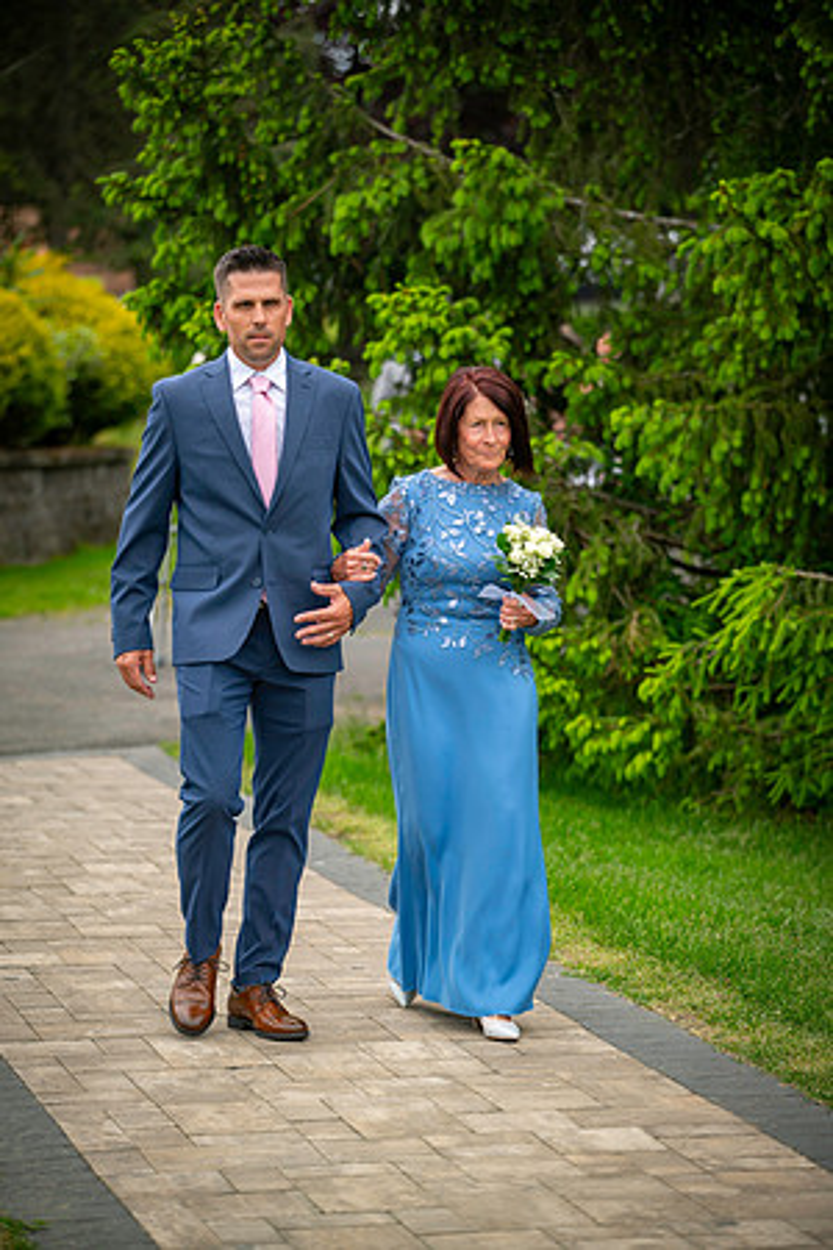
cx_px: 416
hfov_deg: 11.4
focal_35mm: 120
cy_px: 625
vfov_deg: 17.1
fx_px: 4165
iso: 100
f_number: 2.8
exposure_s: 1/320
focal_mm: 120
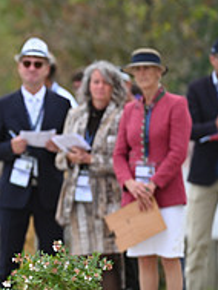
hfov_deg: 1.3
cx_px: -220
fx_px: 9889
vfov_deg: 1.7
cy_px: 182
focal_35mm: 1179
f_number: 5.6
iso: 640
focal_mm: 400
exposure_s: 1/1600
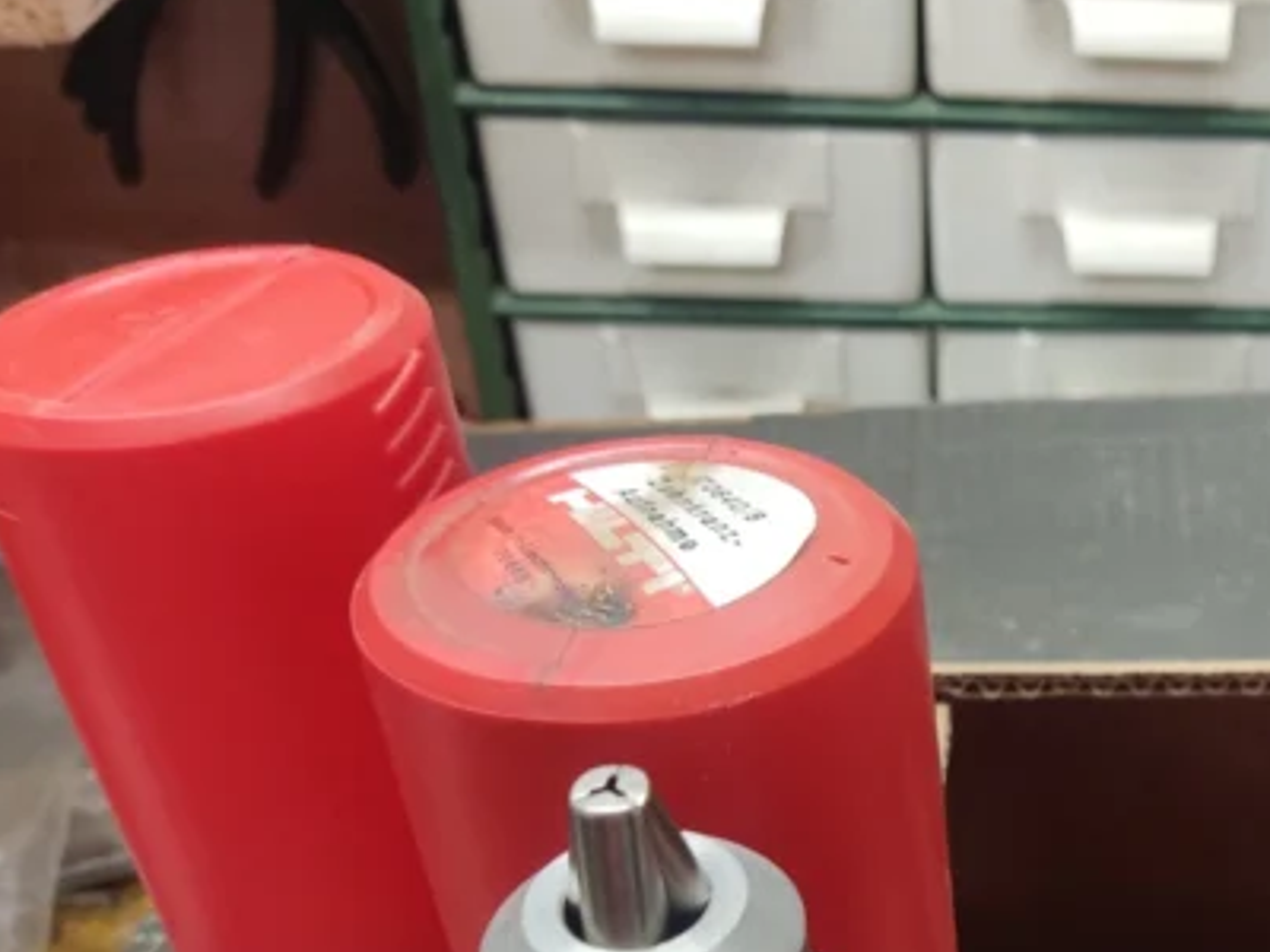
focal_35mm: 50
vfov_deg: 27.9
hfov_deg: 35.6
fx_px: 1834
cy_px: 882
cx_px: 1178
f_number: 1.79
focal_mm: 4.71
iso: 206
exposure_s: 1/33
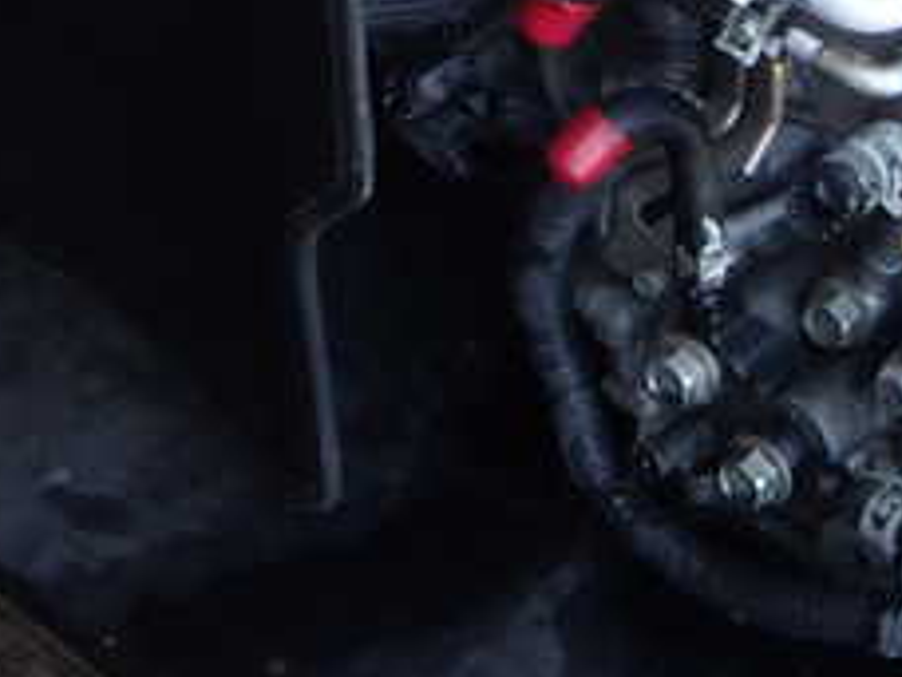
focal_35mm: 79
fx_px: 2059
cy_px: -4
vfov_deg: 18.2
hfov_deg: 22.5
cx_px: 1124
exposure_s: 1/125
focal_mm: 5.4
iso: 200
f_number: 2.3
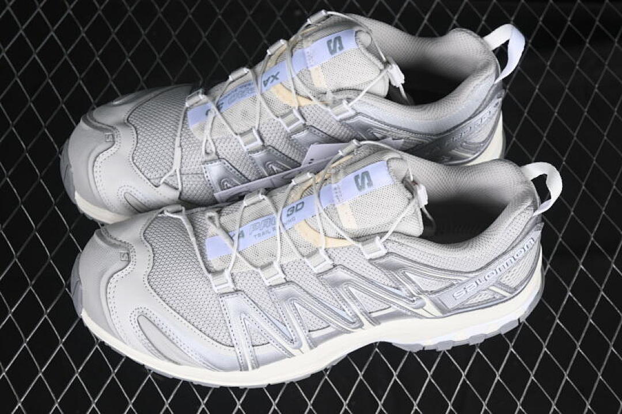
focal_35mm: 75
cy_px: 207
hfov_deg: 27.0
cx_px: 311
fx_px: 1296
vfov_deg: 18.2
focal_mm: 50
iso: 160
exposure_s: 1/80
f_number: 7.1
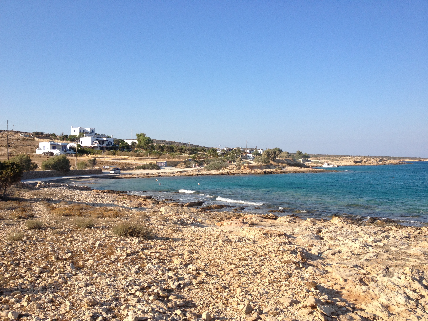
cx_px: 214
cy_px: 160
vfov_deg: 40.7
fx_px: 433
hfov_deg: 52.6
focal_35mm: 35
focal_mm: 4.28
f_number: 2.4
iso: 50
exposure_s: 1/1346
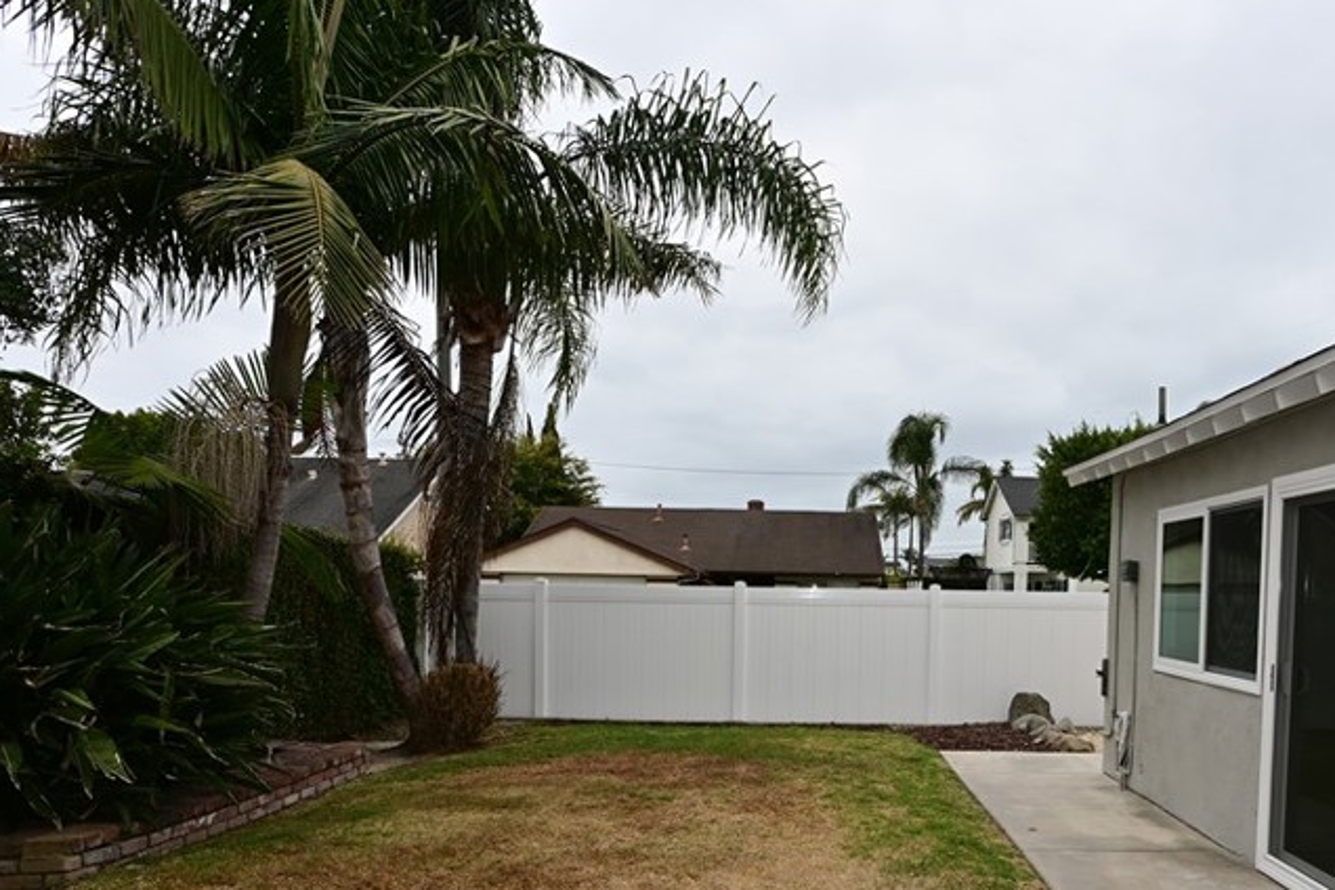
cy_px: 654
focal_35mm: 29
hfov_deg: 62.3
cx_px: 877
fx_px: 1075
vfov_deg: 43.7
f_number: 11
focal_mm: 12
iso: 140
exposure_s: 1/200
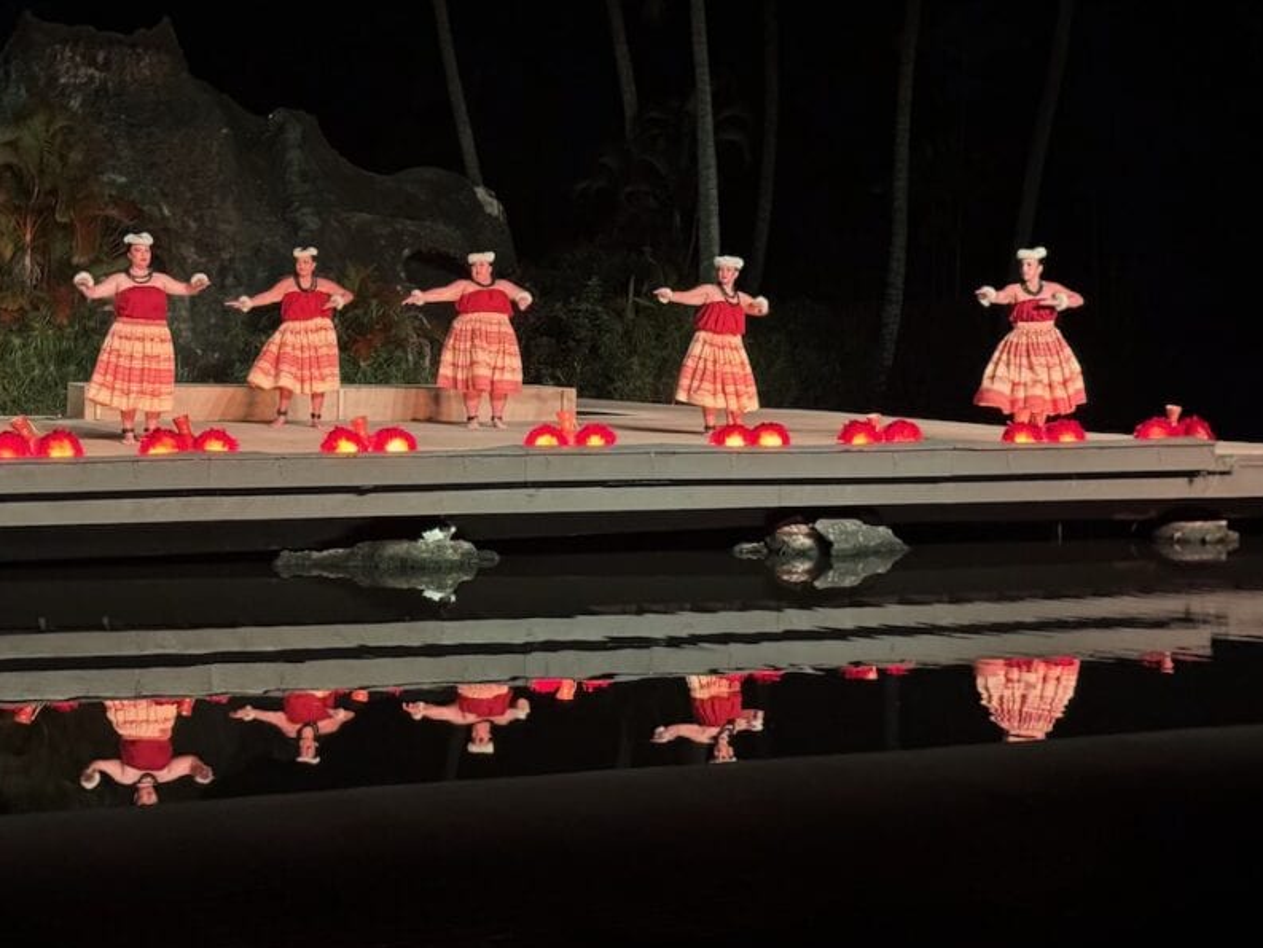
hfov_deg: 31.1
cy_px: 534
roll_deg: -0.3
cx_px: 522
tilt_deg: -5.2
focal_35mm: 62
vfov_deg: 23.6
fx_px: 2262
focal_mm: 6.76
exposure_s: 1/30
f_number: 1.78
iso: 640
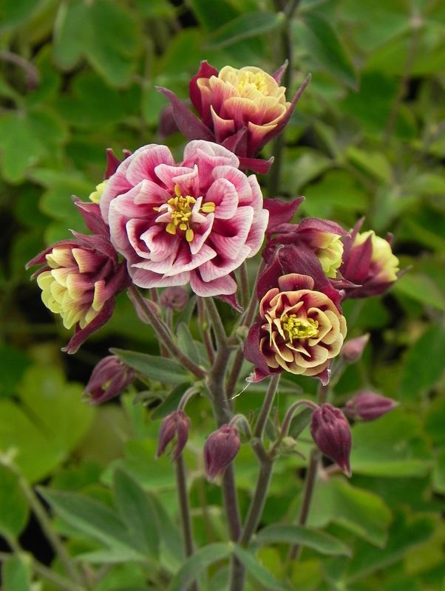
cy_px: 296
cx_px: 222
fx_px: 4225
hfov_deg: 6.0
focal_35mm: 247
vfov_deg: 8.0
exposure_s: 1/400
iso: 160
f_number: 5
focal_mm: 44
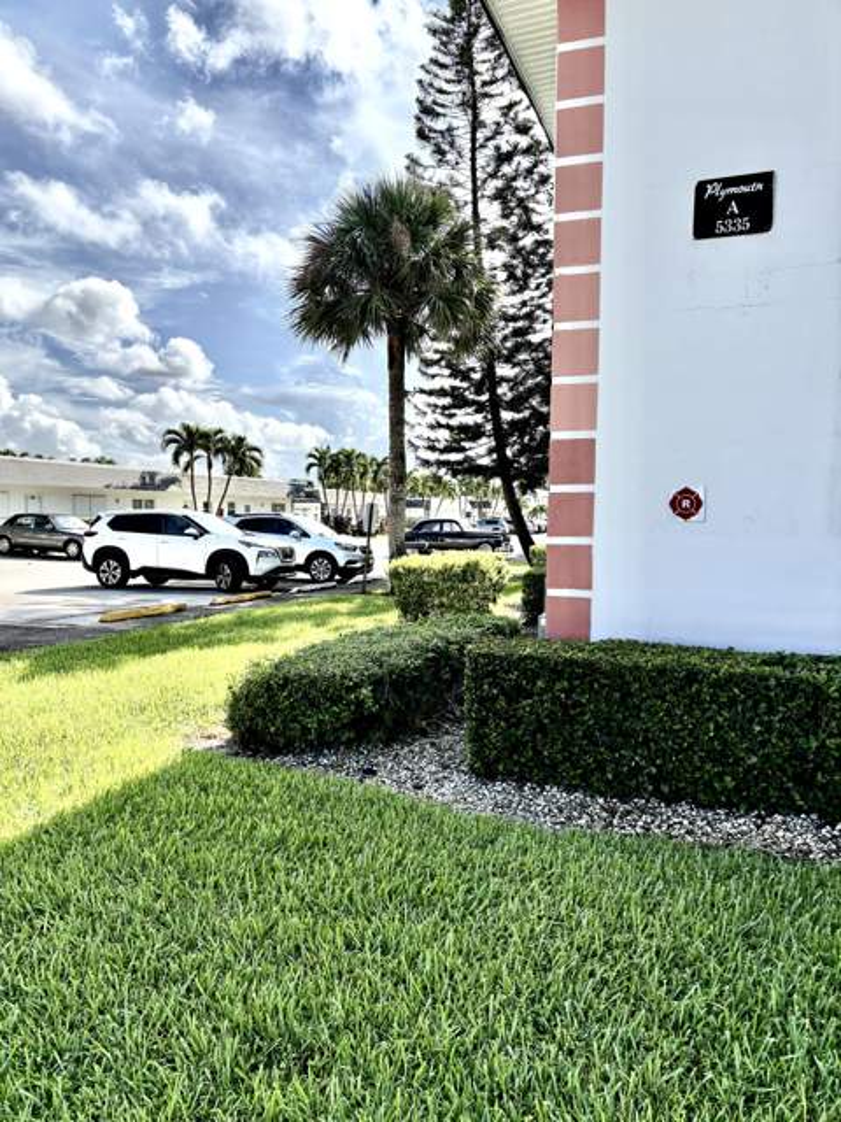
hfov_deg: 53.1
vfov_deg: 67.3
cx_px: 420
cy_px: 561
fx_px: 842
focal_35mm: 26
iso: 64
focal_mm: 5.96
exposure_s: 1/3831
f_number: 1.6
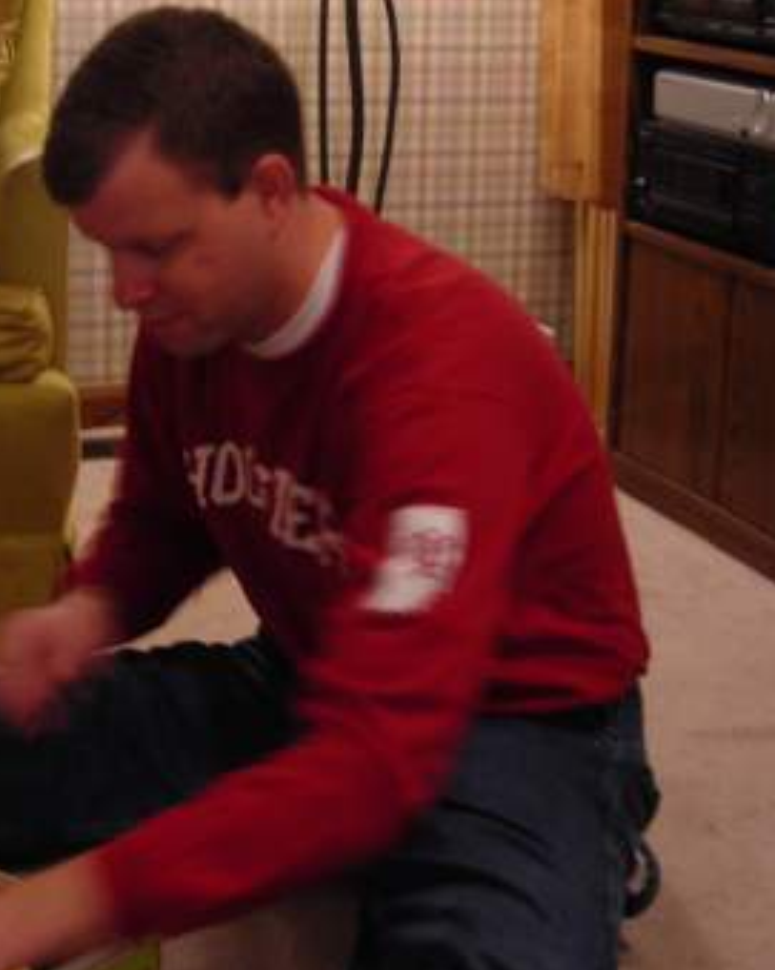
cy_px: 406
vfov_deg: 27.1
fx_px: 2008
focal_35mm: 70
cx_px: 252
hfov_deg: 21.8
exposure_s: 1/3.9
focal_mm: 6.3
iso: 65
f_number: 3.2
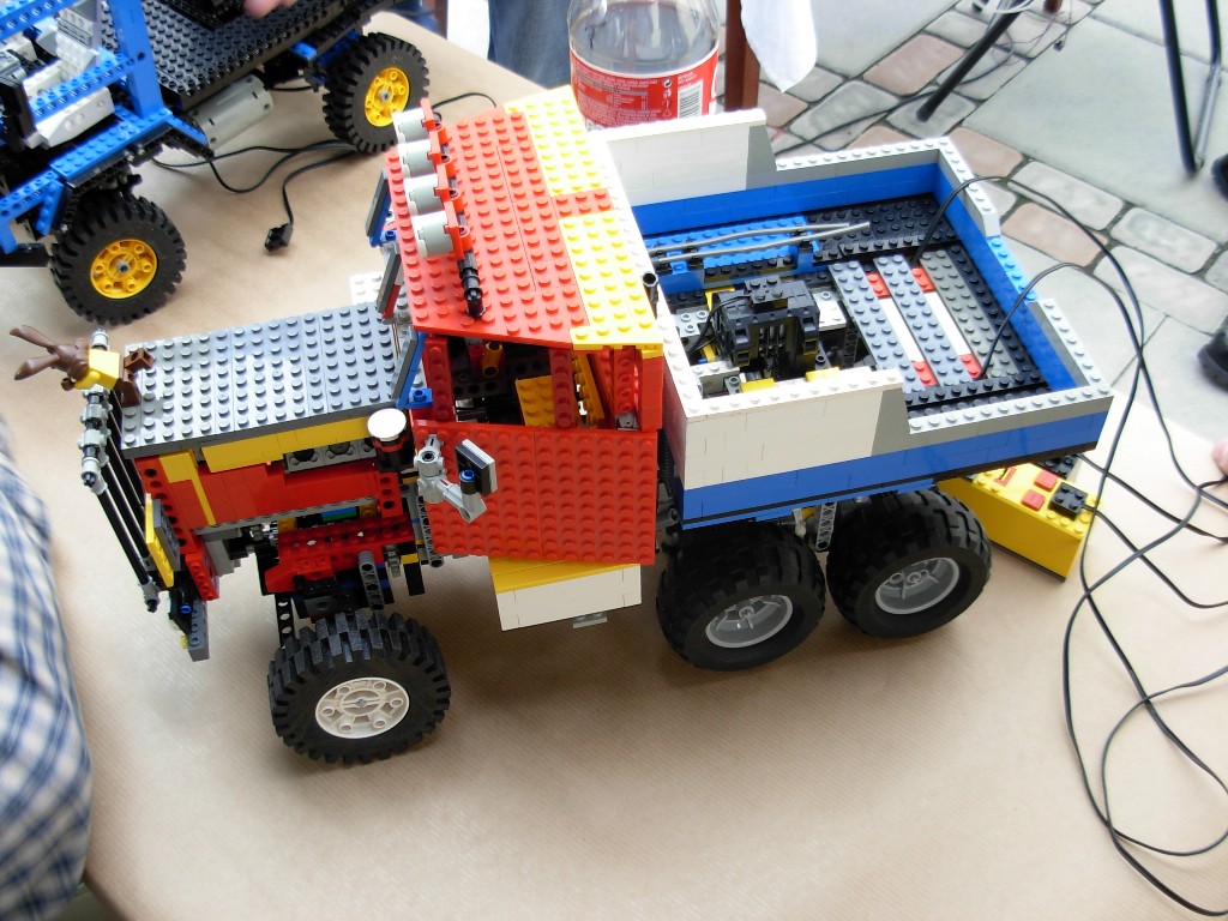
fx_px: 1348
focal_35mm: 38
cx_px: 614
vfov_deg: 37.7
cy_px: 460
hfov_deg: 49.0
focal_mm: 6.3
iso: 79
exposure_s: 1/58.6
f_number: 2.9
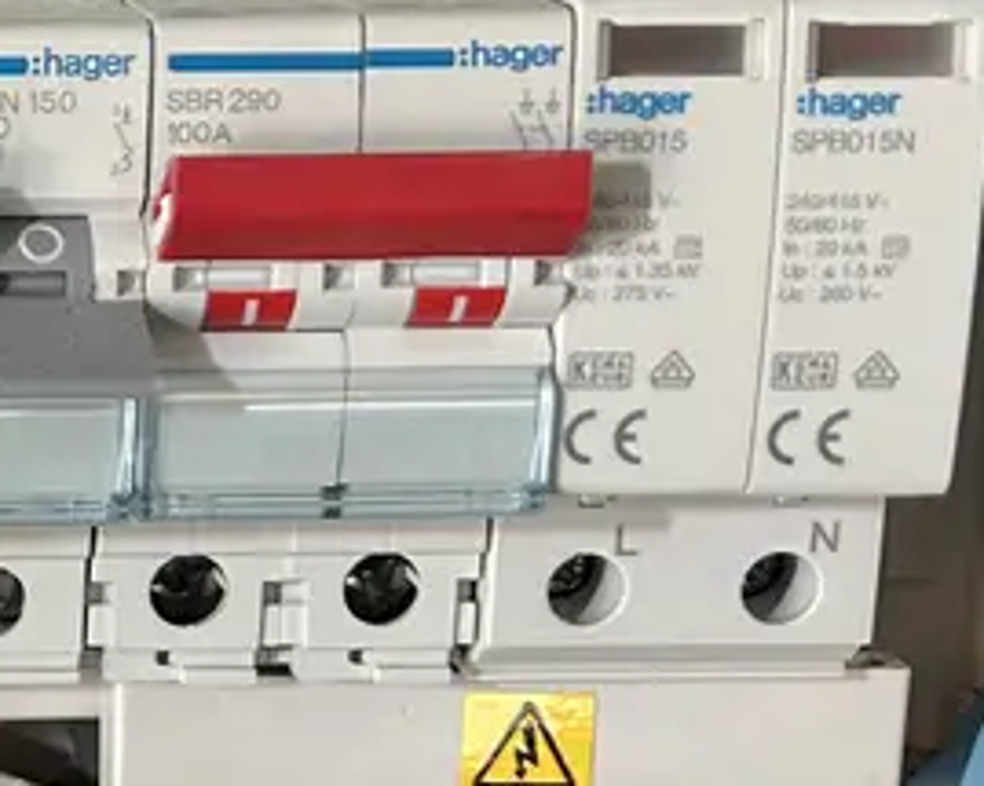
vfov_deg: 11.7
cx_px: -823
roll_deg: +2.1
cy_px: 435
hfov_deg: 13.1
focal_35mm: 132
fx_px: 3843
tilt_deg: -14.7
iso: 64
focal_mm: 5.7
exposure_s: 1/100
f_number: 1.5
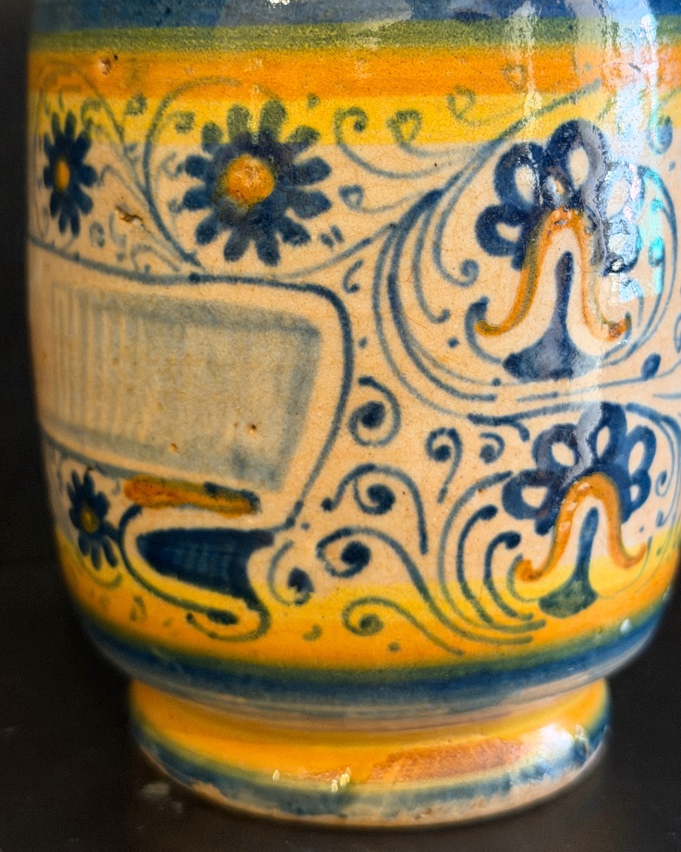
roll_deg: -2.5
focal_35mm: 61
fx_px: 1538
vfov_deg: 30.9
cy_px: 329
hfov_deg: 25.0
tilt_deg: -11.2
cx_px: 351
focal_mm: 6.76
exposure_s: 1/33
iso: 250
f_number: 1.78
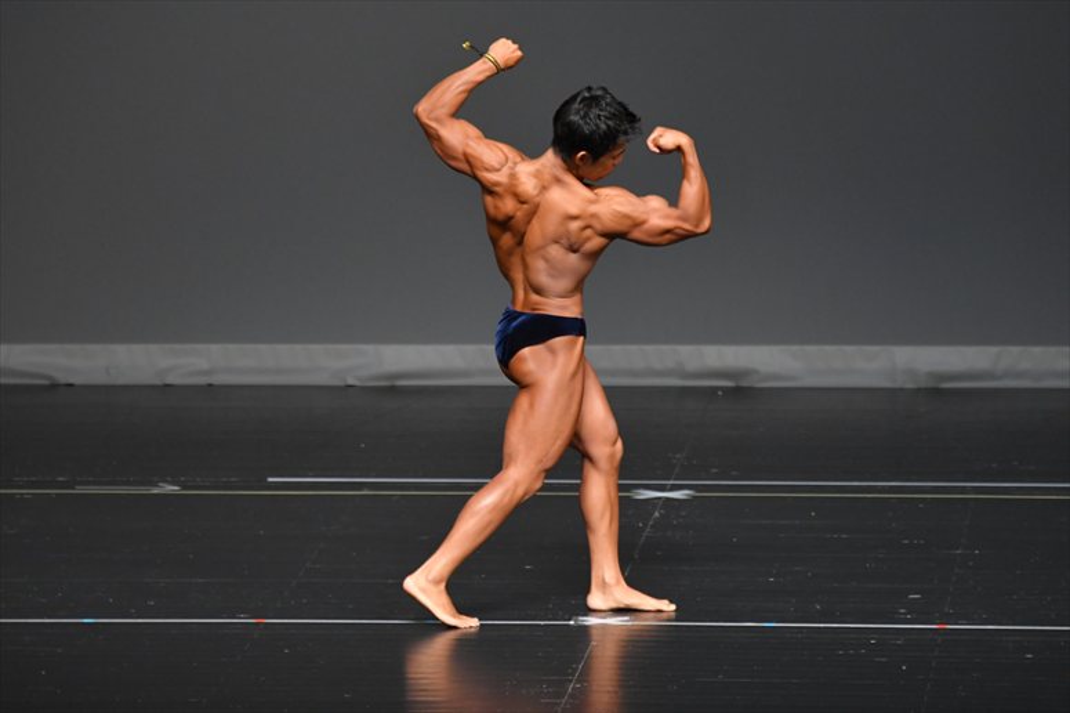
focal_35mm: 315
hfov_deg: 6.5
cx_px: 535
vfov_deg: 4.4
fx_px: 9358
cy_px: 356
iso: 2500
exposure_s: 1/400
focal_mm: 210
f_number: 5.6
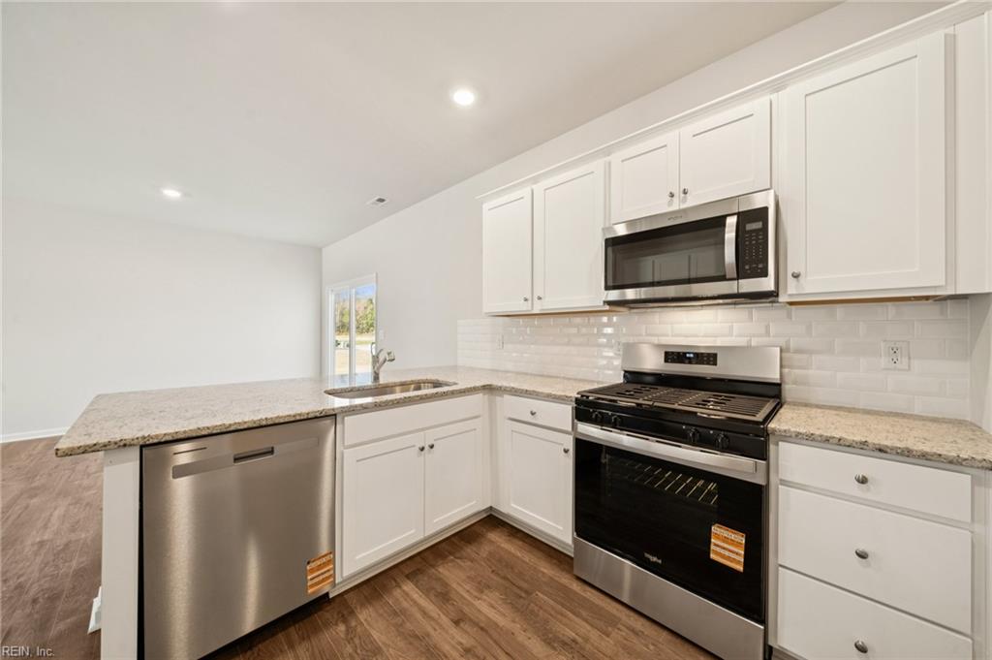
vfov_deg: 89.9
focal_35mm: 12
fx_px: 330
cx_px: 496
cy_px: 330
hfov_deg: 112.7
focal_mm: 12
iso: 125
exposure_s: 1/8
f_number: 8
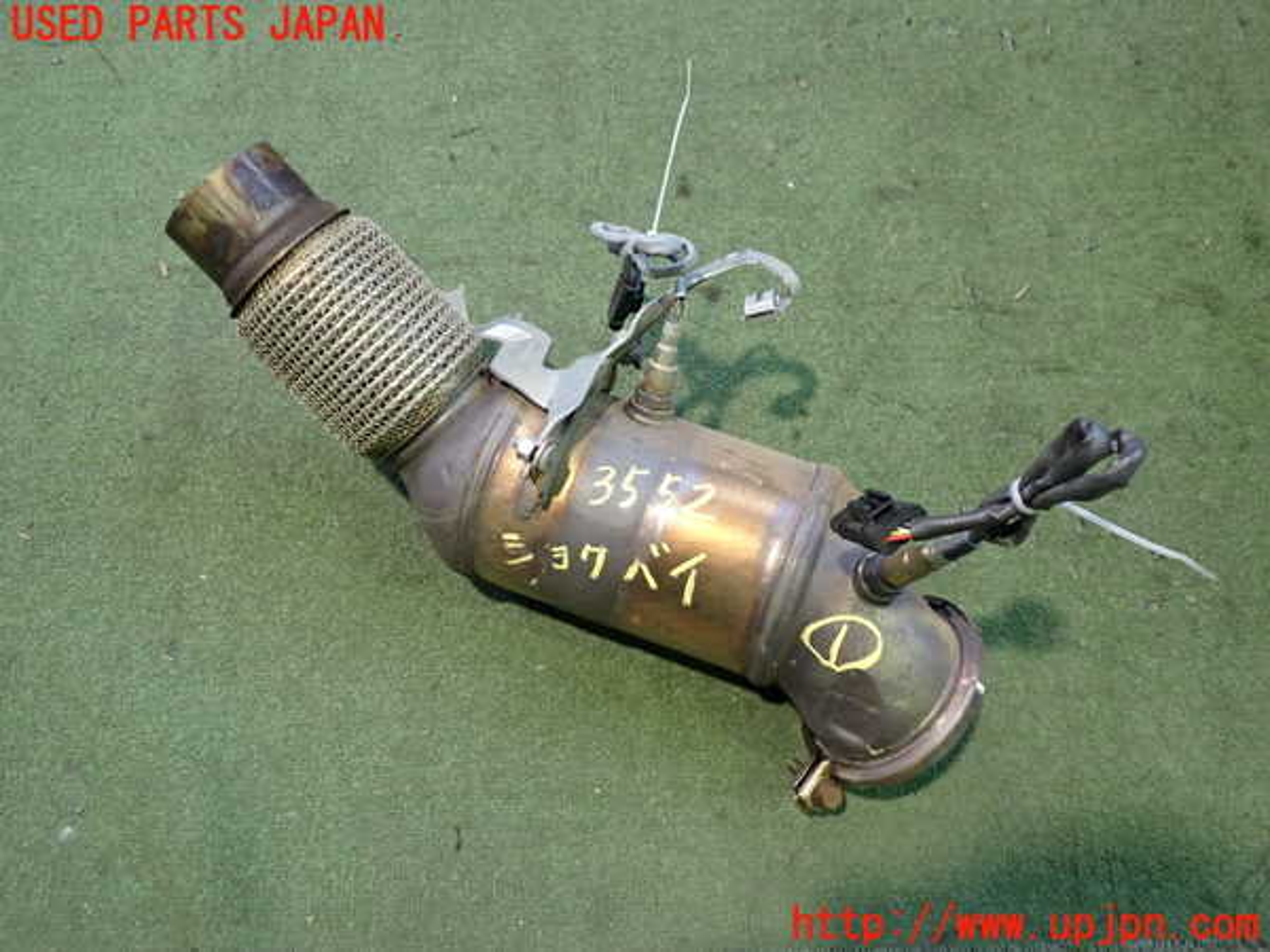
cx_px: 635
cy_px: 476
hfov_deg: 60.0
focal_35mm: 30
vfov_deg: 46.8
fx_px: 1101
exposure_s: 1/30
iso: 400
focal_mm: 5.4
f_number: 2.3
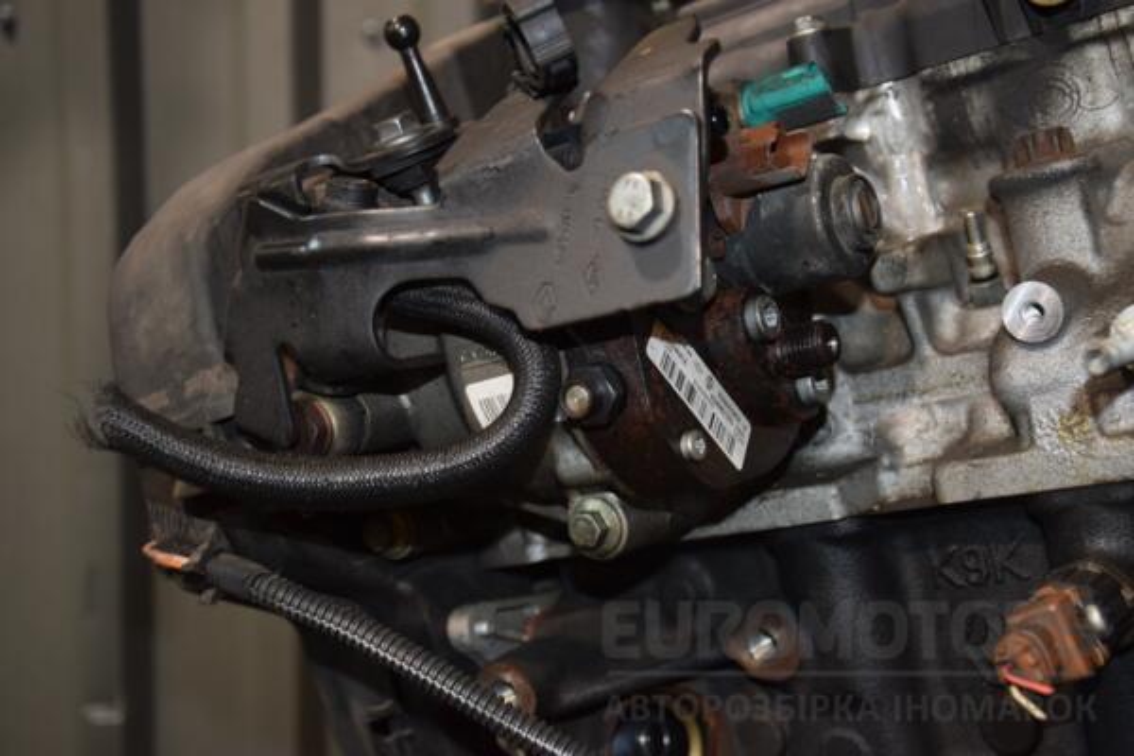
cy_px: 378
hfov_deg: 37.9
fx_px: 1654
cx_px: 567
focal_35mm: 52
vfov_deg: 25.8
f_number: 5
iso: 800
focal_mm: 35
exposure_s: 1/60
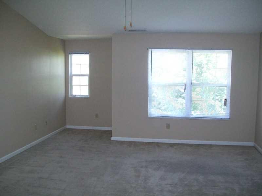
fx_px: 272
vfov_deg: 39.7
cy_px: 98
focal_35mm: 36
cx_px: 131
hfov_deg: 51.4
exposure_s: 1/160
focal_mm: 6
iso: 160
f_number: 2.7
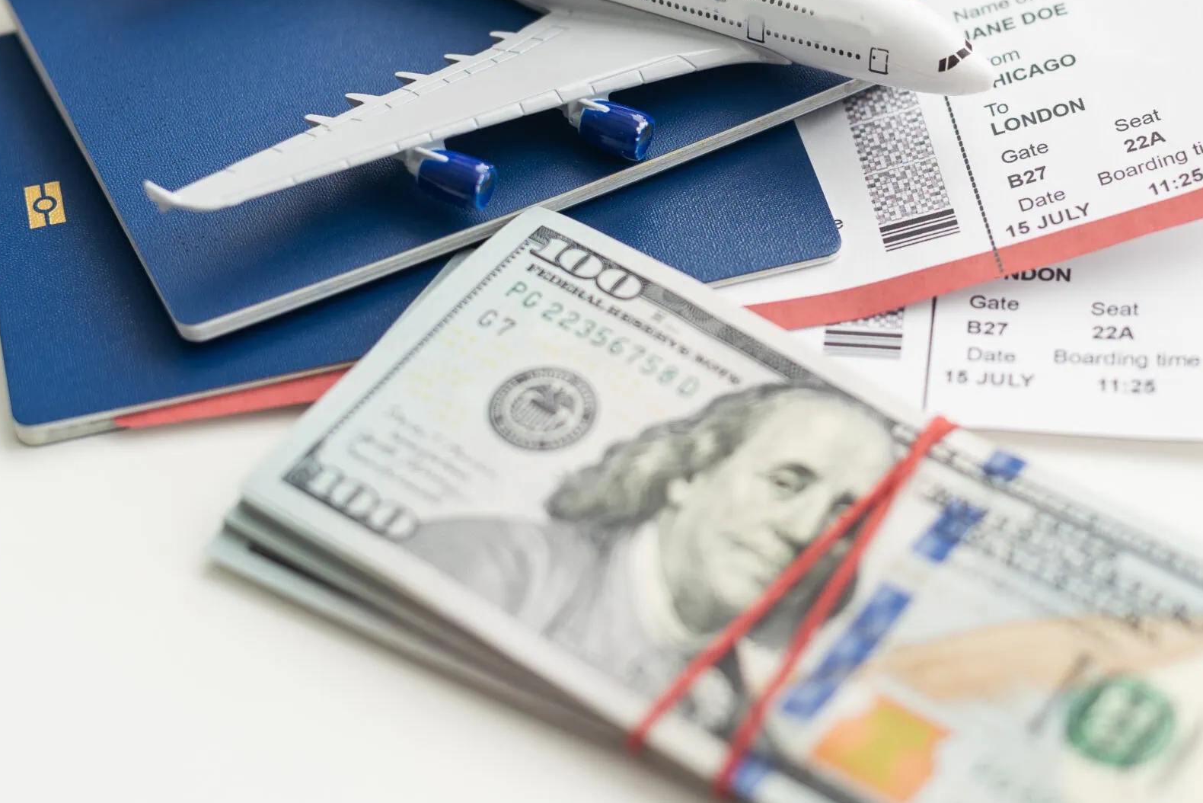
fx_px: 2707
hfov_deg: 24.9
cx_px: 854
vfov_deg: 16.8
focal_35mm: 81
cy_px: 255
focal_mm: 50
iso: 100
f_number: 2.8
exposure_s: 1/100
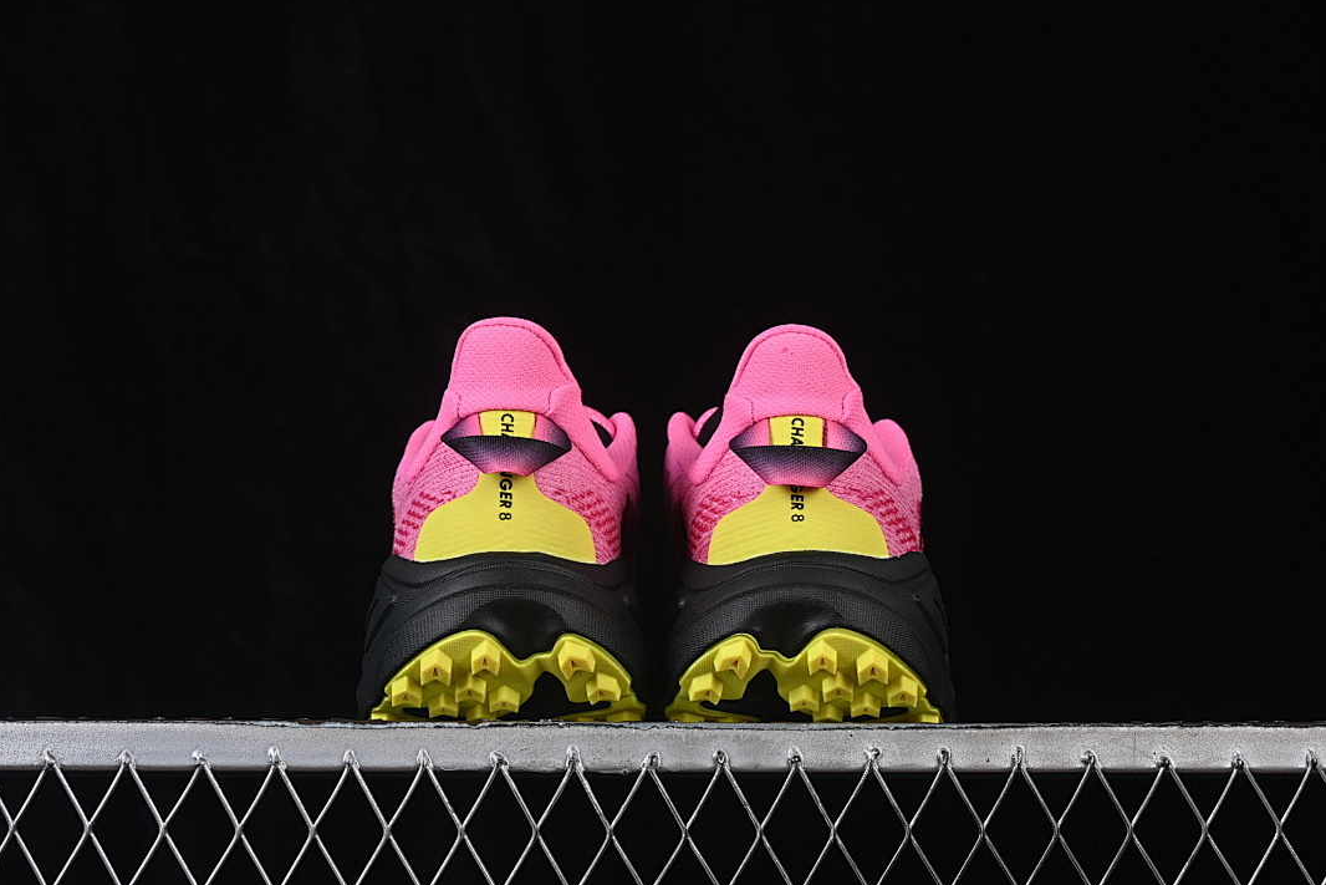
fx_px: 2800
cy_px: 442
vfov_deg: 18.0
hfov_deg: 26.6
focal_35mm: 76
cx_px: 668
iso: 160
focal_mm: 50
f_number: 8
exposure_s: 1/80
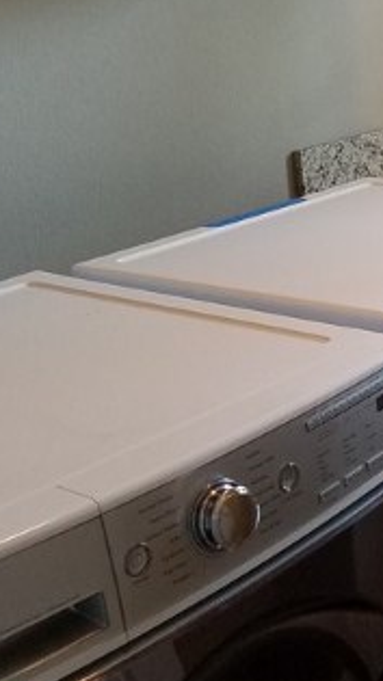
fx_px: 1247
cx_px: 589
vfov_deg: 30.2
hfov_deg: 15.9
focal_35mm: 69
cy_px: 195
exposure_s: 1/60
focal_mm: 4.2
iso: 200
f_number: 1.7
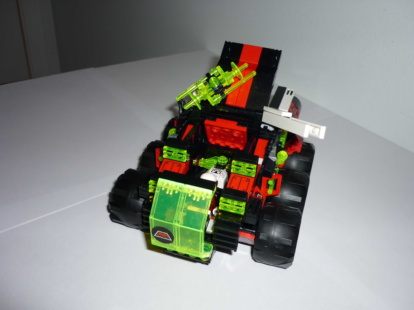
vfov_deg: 42.9
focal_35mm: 33
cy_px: 155
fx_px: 395
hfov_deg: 55.4
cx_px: 207
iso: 100
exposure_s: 1/60
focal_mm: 5.5
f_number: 2.8
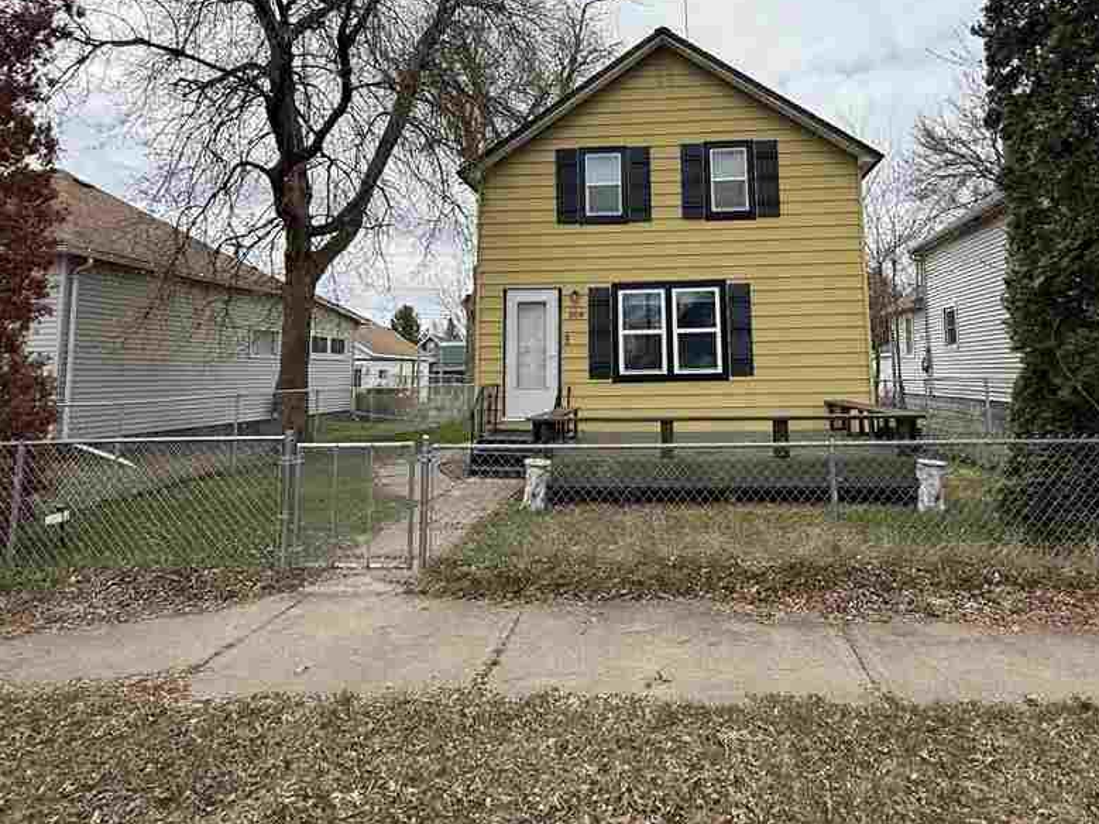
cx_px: 621
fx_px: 730
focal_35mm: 23
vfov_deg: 57.6
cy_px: 274
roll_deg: +0.9
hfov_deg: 73.6
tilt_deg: +9.1
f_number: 2.2
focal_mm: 2.22
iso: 64
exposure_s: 1/2092
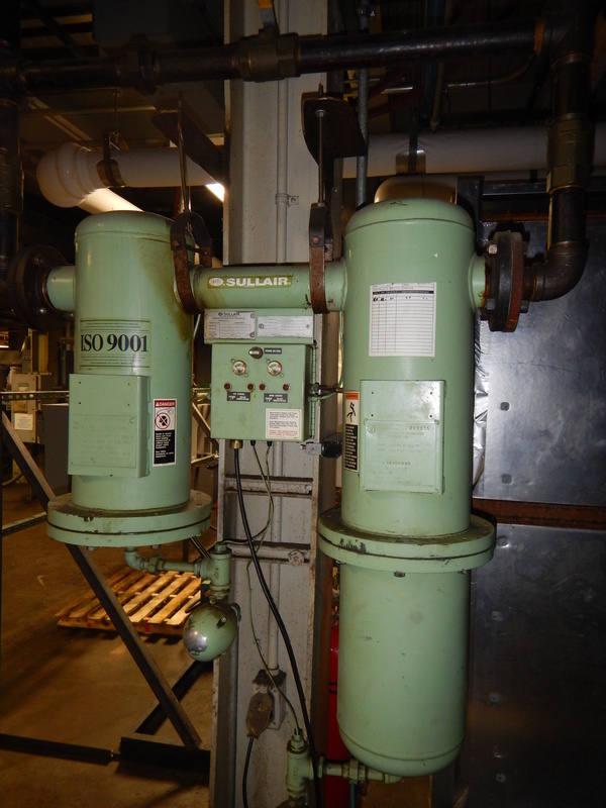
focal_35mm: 24
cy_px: 404
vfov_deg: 71.6
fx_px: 560
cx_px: 303
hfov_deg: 56.8
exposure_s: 1/30
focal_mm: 4.3
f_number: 2.8
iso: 200
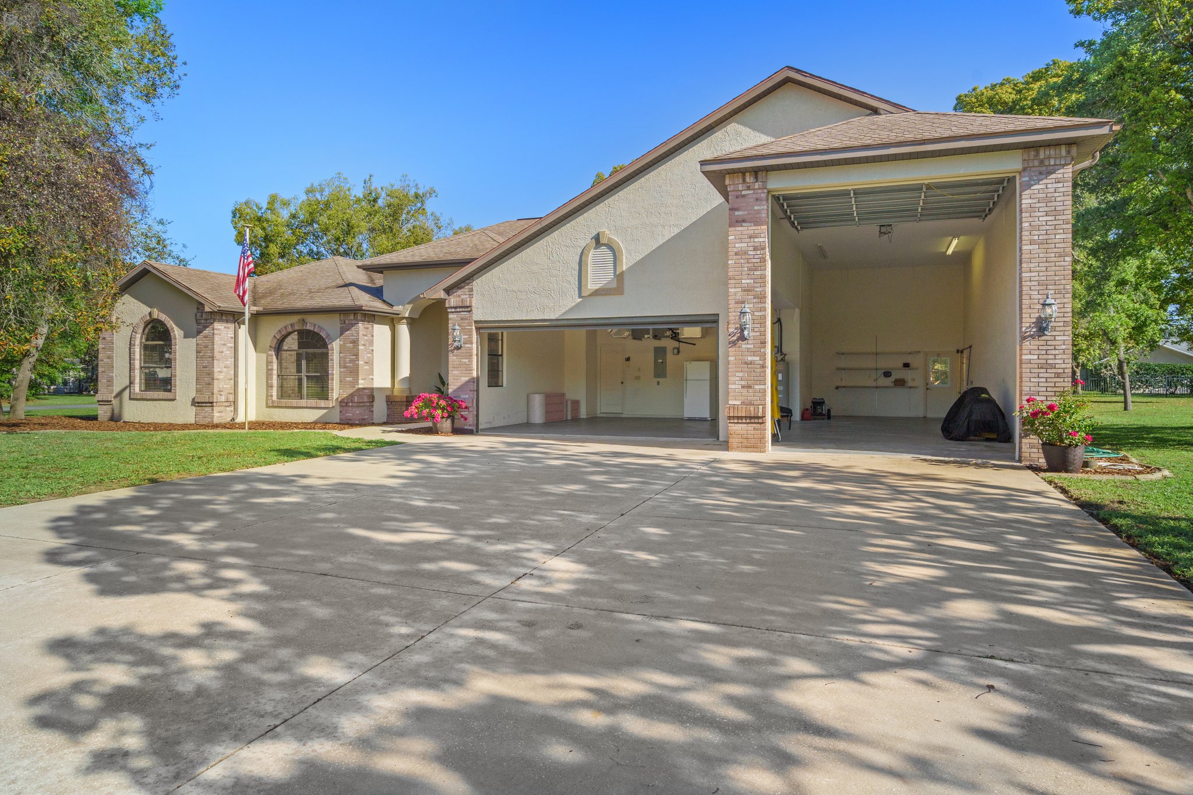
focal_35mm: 22
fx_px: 729
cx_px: 596
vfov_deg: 57.2
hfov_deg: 78.6
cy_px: 398
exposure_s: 1/640
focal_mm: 22
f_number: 8
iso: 320
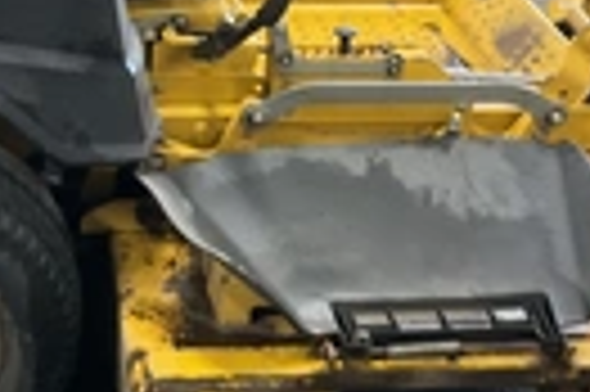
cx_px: 225
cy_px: 144
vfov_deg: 14.8
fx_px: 1506
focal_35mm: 92
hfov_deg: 22.1
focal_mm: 3
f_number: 1.8
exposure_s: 1/40
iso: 250
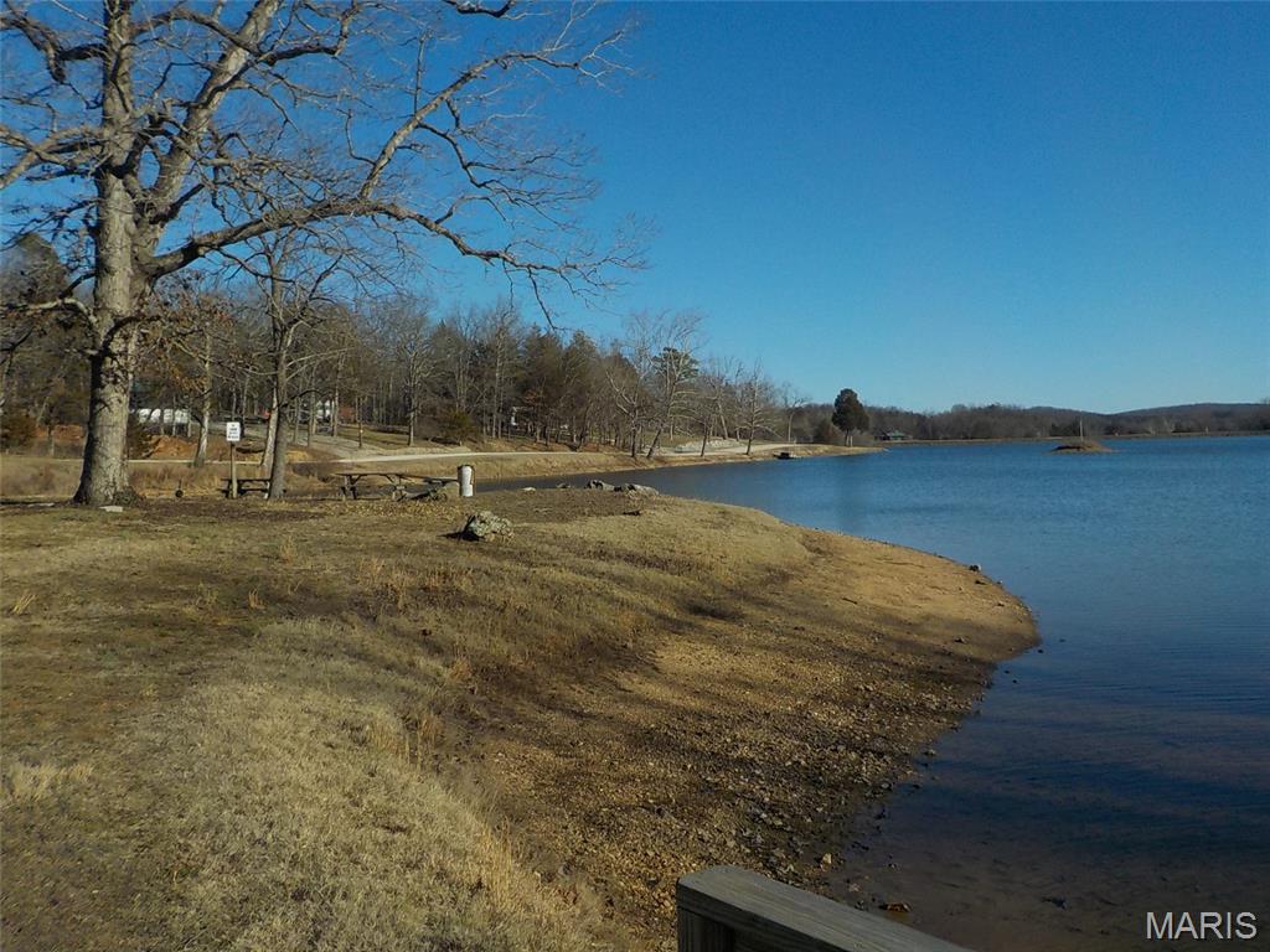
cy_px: 476
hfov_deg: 60.0
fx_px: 1101
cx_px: 635
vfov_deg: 46.8
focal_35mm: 30
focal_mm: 4.1
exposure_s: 1/1600
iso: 125
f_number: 3.3
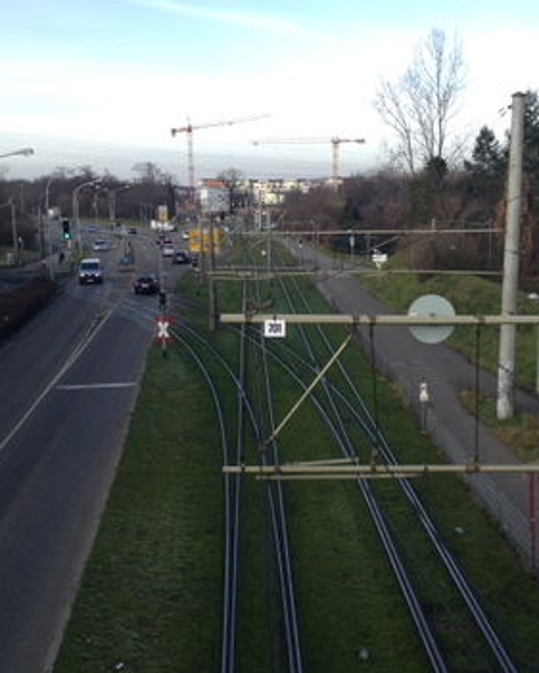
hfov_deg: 34.1
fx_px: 877
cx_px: 299
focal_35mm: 44
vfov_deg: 42.0
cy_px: 333
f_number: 2.4
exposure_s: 1/495
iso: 40
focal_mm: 3.3
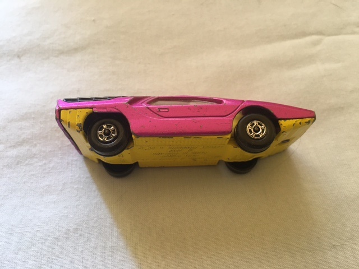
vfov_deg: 48.2
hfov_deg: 61.7
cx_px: 180
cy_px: 134
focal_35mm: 29
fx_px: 301
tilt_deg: -61.4
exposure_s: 1/33
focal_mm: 4.15
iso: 125
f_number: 2.2
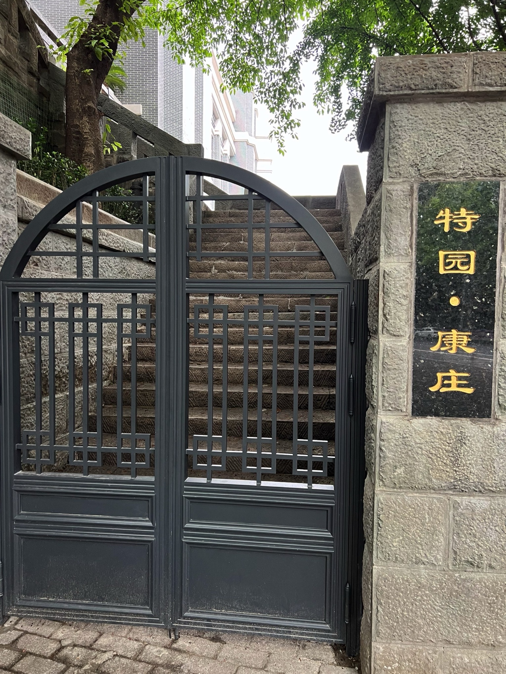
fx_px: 507
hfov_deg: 53.1
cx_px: 253
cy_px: 337
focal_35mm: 26
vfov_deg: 67.3
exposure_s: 1/60
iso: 160
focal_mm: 5.7
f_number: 1.5
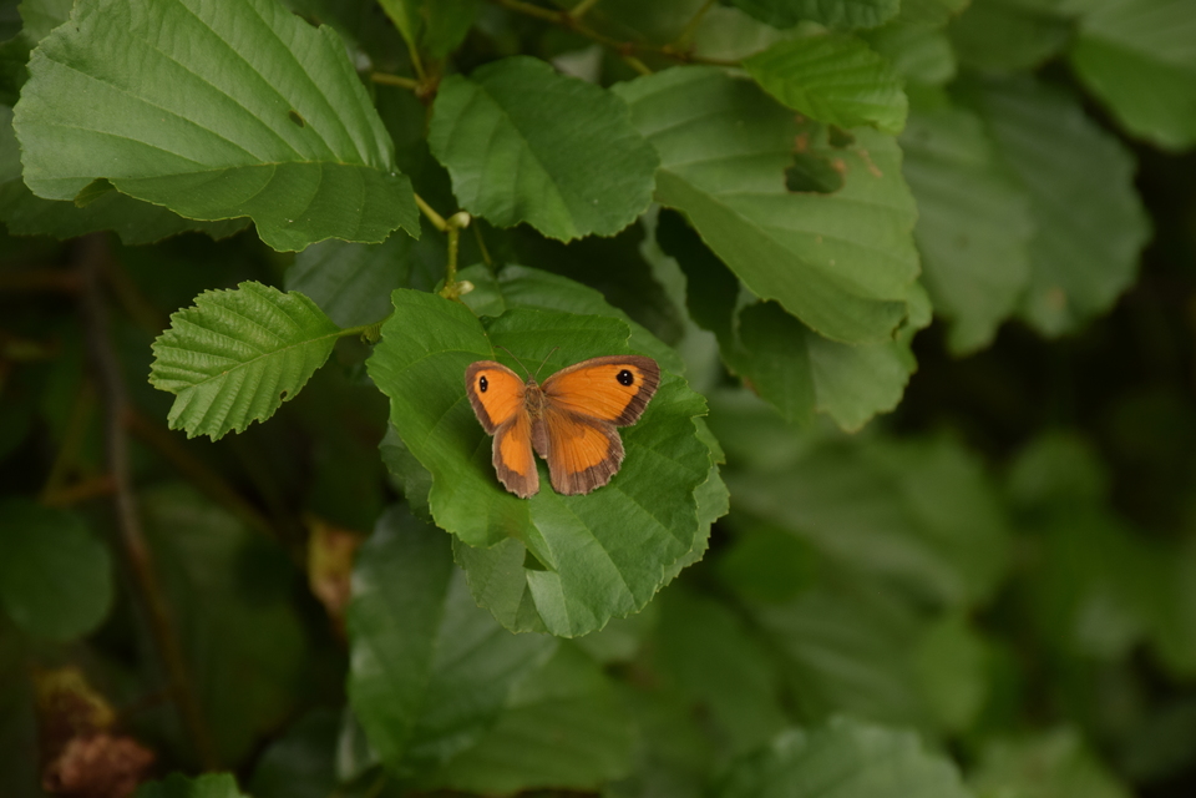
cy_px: 399
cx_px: 598
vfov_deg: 6.5
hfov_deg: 9.8
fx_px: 6976
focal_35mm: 210
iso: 400
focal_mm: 140
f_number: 9
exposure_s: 1/320
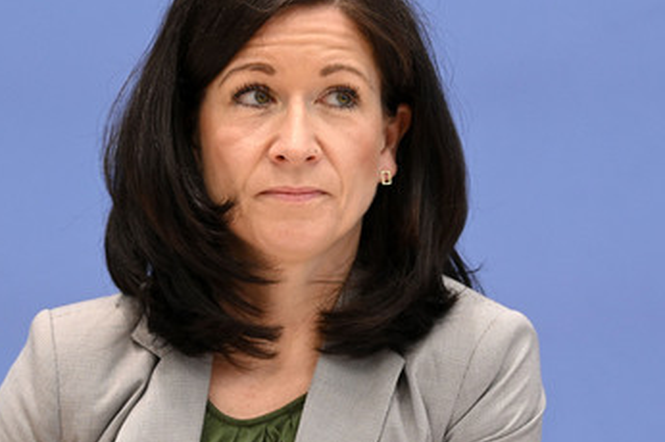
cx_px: 314
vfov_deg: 7.8
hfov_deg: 11.7
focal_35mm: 176
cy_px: 190
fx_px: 3248
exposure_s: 1/500
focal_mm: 135
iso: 5000
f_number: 5.6
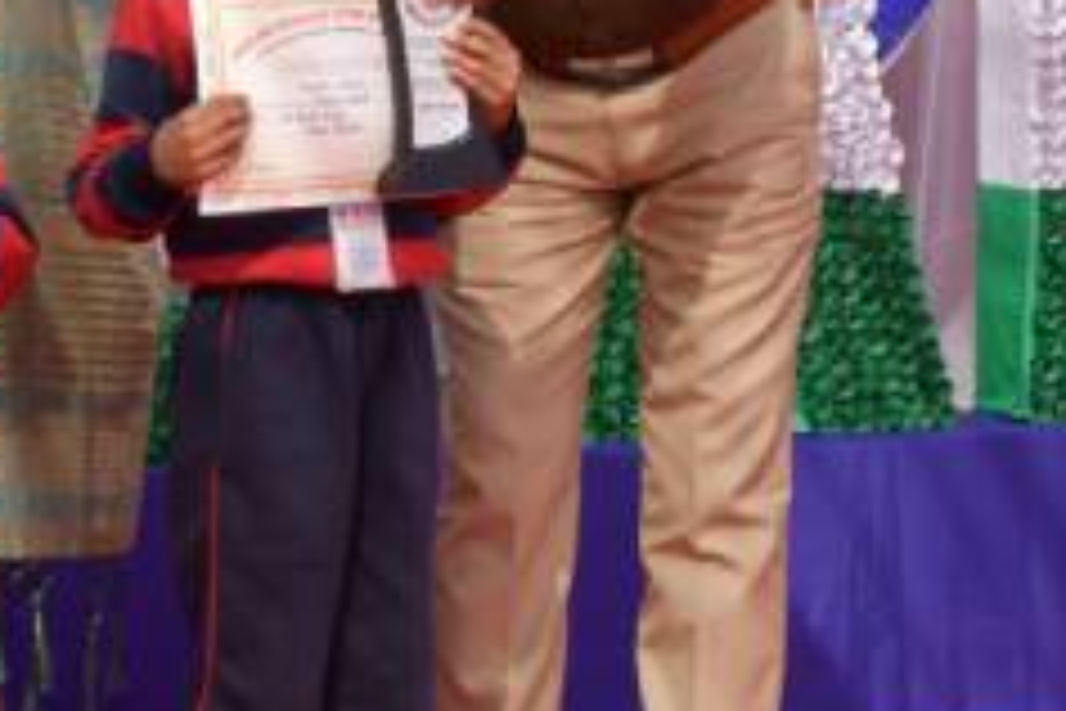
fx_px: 5093
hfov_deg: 11.9
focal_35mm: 172
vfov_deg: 8.0
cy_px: 155
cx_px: 292
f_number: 18
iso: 640
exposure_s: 1/250
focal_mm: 34
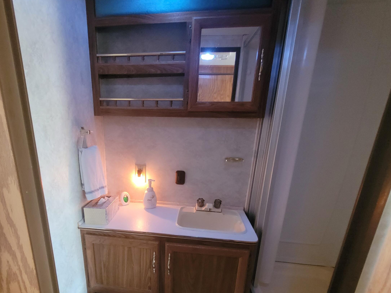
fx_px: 203
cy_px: 187
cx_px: 164
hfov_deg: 87.0
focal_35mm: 18
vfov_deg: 70.2
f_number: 2.2
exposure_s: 1/24
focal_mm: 1.74
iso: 640
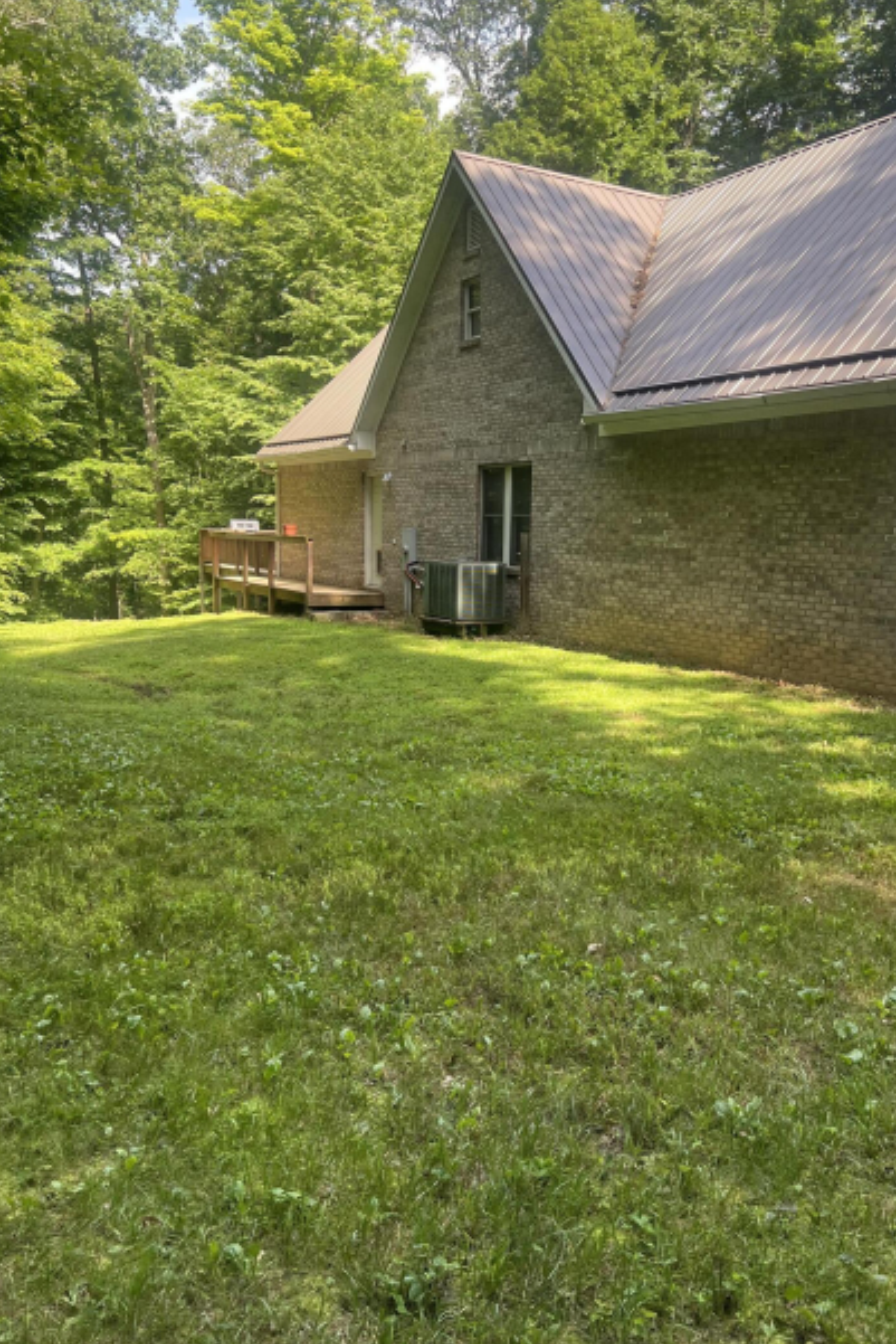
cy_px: 668
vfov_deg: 61.9
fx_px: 1119
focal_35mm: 30
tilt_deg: -6.1
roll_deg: +0.7
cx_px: 523
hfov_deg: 43.5
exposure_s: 1/365
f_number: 1.5
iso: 50
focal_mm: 5.7
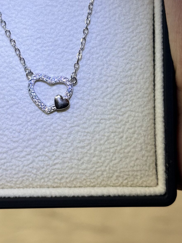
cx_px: 56
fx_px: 729
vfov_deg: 18.8
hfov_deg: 14.2
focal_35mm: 104
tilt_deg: -47.8
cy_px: 71
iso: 80
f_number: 1.78
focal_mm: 6.76
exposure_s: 1/100
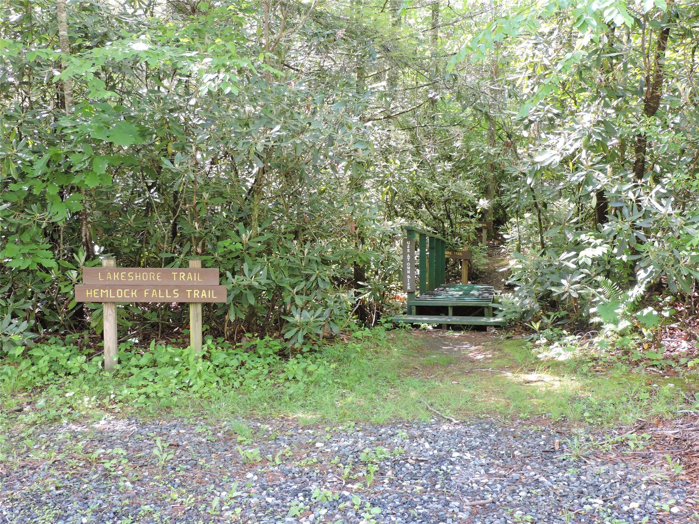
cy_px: 262
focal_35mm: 40
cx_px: 350
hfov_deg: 46.8
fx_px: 808
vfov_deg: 36.0
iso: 250
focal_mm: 7.1
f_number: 3.3
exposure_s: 1/50
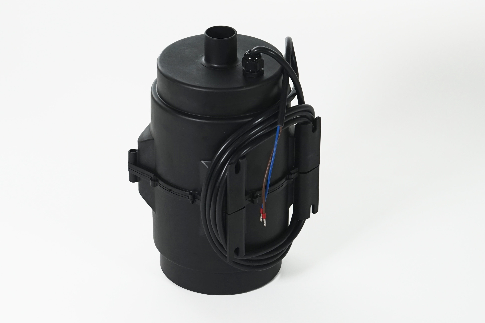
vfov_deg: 9.4
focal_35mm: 146
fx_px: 1967
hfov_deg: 14.1
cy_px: 163
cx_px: 215
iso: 640
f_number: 6.3
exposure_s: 1/60
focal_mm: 72
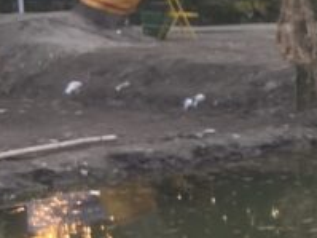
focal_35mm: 134
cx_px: 776
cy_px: 46
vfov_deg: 11.0
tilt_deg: -4.4
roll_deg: +0.3
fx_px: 1226
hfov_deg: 11.8
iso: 40
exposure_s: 1/122
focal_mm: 4.25
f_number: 1.8
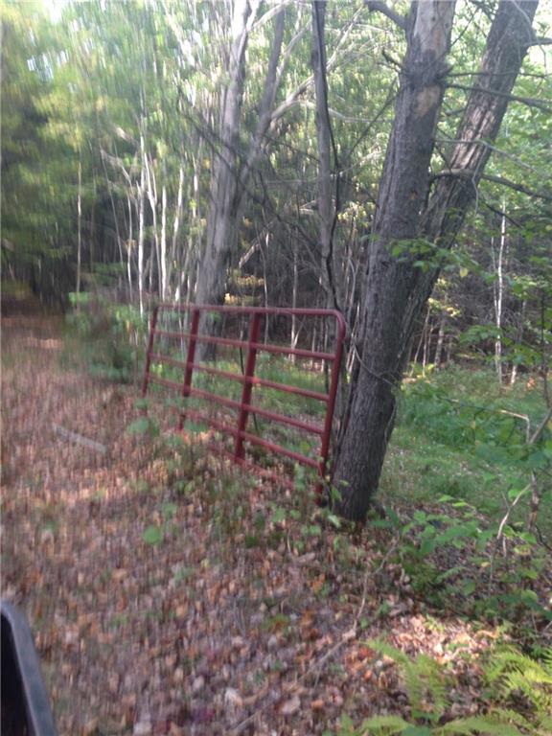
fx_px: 702
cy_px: 368
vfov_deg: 55.4
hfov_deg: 42.9
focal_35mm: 33
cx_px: 276
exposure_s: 1/24
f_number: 2.4
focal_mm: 4.12
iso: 50
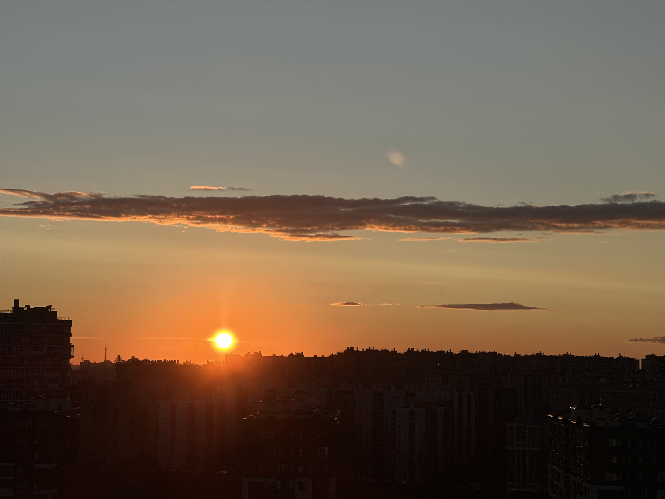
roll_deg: -0.8
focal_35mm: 77
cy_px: 250
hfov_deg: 25.3
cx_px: 332
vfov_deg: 19.1
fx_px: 1479
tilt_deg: +5.2
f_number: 2.8
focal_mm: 9
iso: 32
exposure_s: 1/1553
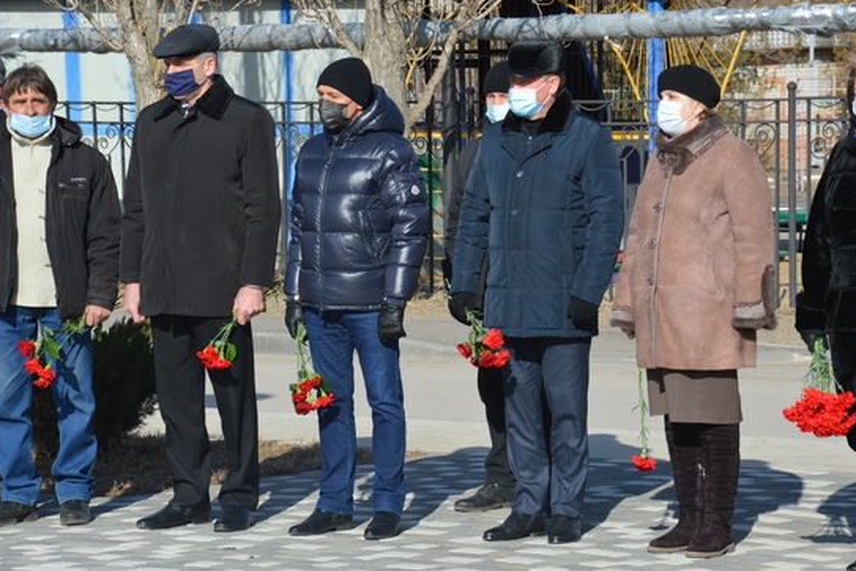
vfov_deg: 8.6
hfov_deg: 12.9
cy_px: 282
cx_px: 501
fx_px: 3780
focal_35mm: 159
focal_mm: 90
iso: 100
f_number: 8
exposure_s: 1/250
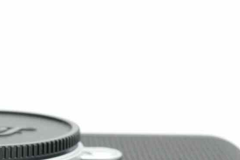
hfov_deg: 13.0
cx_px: 9
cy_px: 270
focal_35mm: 156
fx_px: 1039
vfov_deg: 8.5
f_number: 9
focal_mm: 43
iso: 800
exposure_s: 1/60
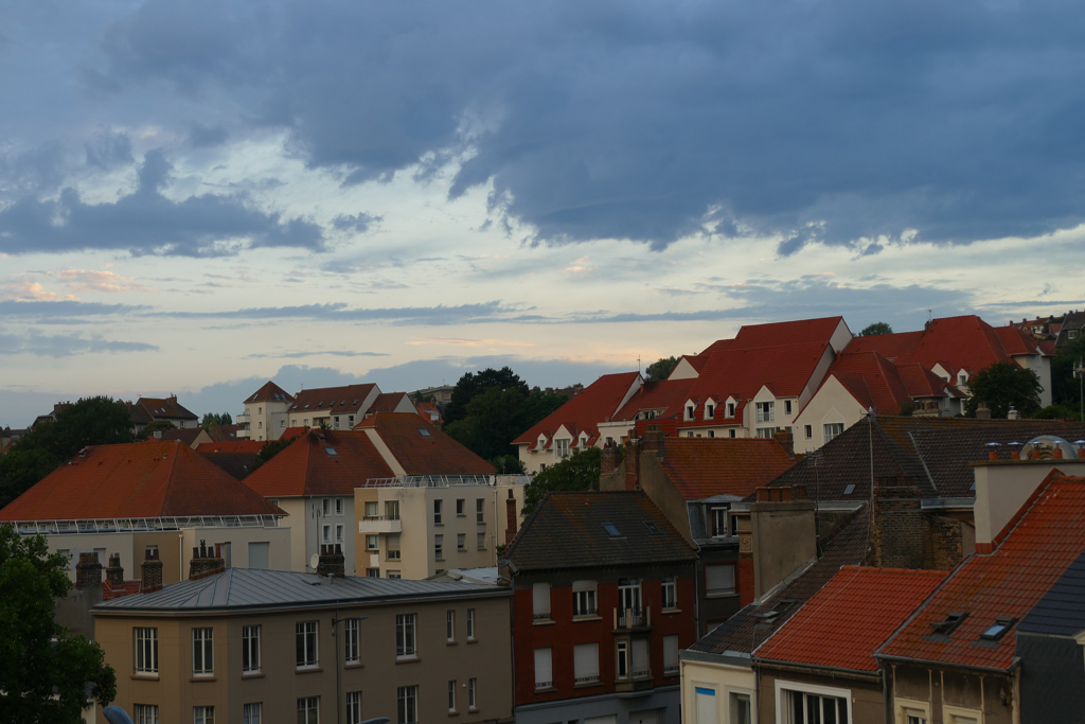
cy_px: 362
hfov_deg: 33.4
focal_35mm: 60
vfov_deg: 22.6
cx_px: 542
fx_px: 1808
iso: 125
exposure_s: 1/80
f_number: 3.5
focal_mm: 21.8
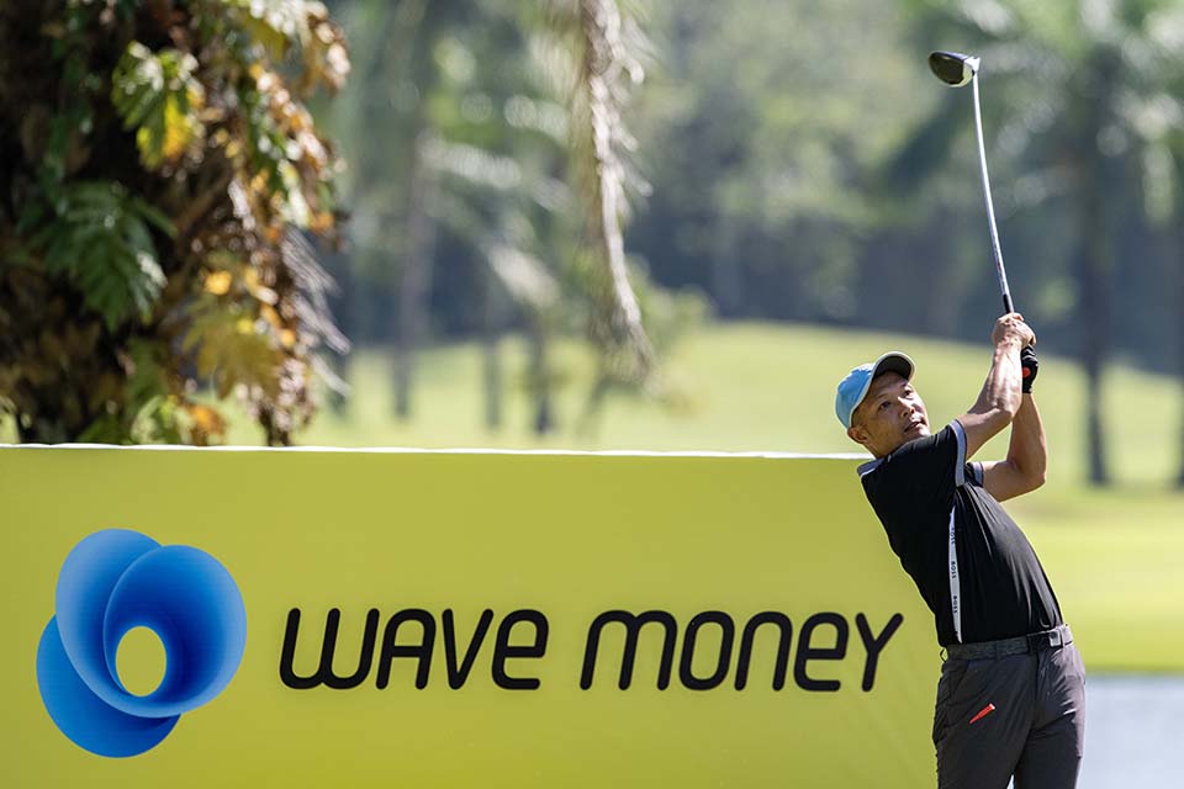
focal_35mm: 400
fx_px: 13155
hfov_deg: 5.2
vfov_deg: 3.4
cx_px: 592
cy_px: 394
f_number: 4.5
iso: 900
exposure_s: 1/2500
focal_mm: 400
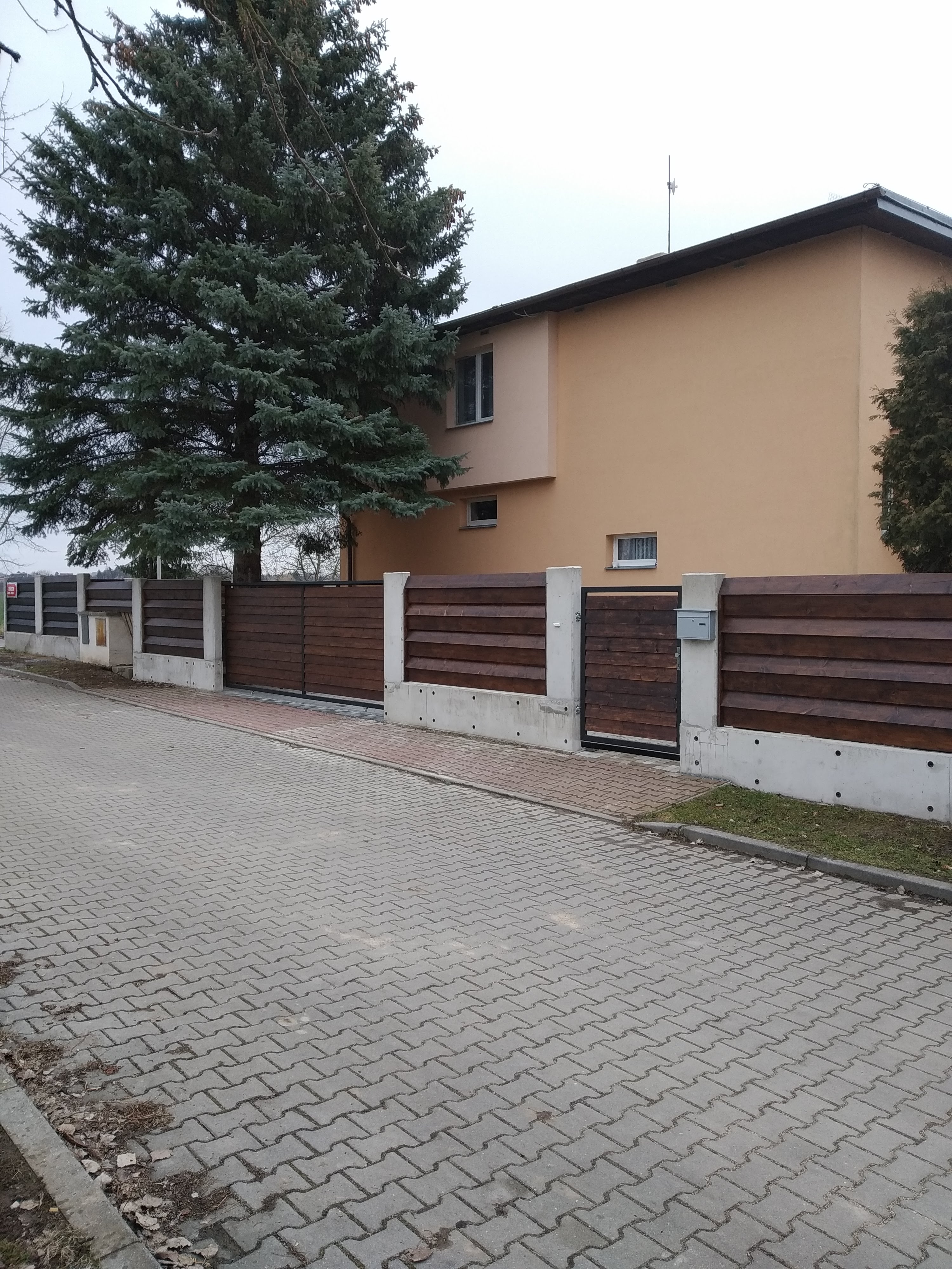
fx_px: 953
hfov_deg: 53.1
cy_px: 634
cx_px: 476
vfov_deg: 67.3
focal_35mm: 26
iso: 125
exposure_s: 1/100
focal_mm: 3.82
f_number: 2.2
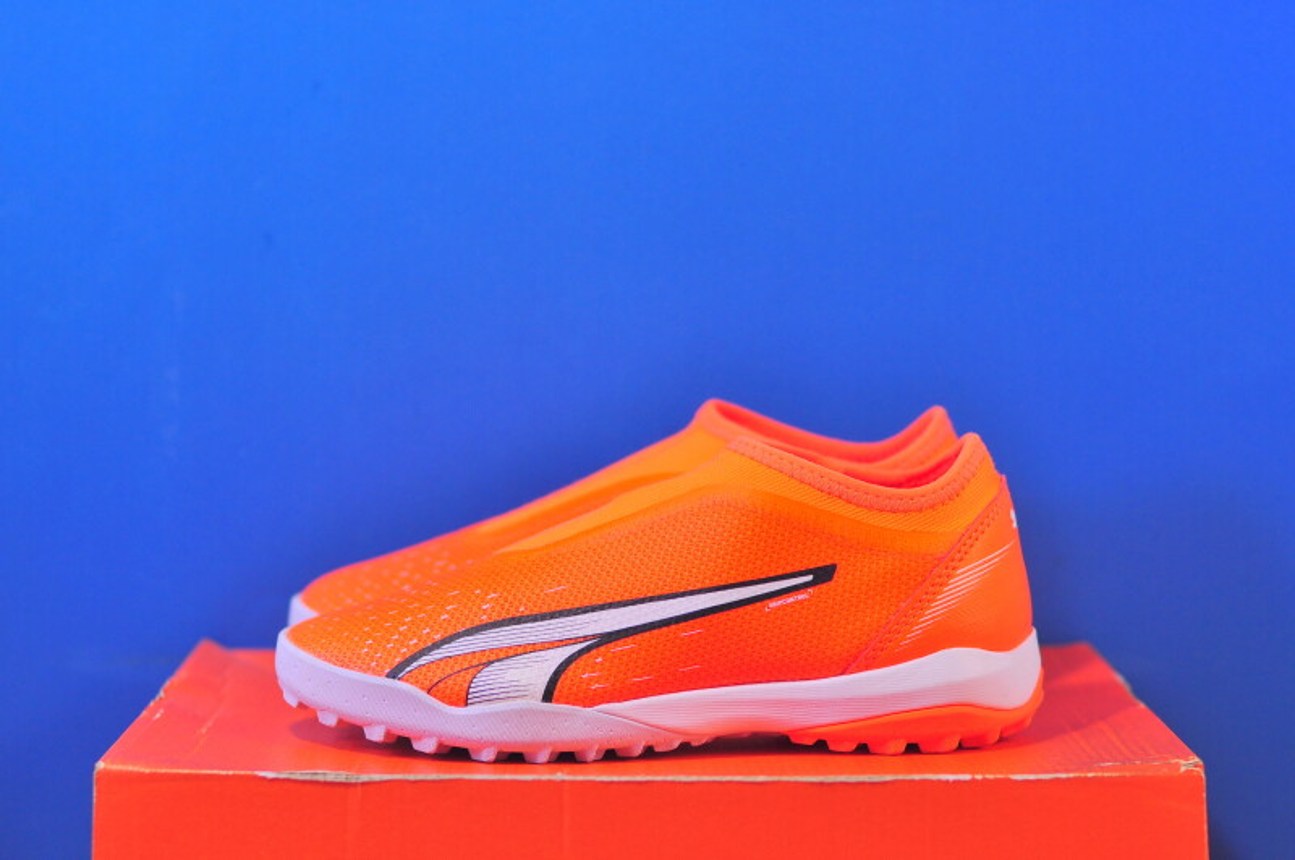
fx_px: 2694
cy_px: 430
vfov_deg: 18.1
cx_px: 648
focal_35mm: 75
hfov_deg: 27.0
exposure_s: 1/320
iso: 250
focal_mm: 50
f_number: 2.5
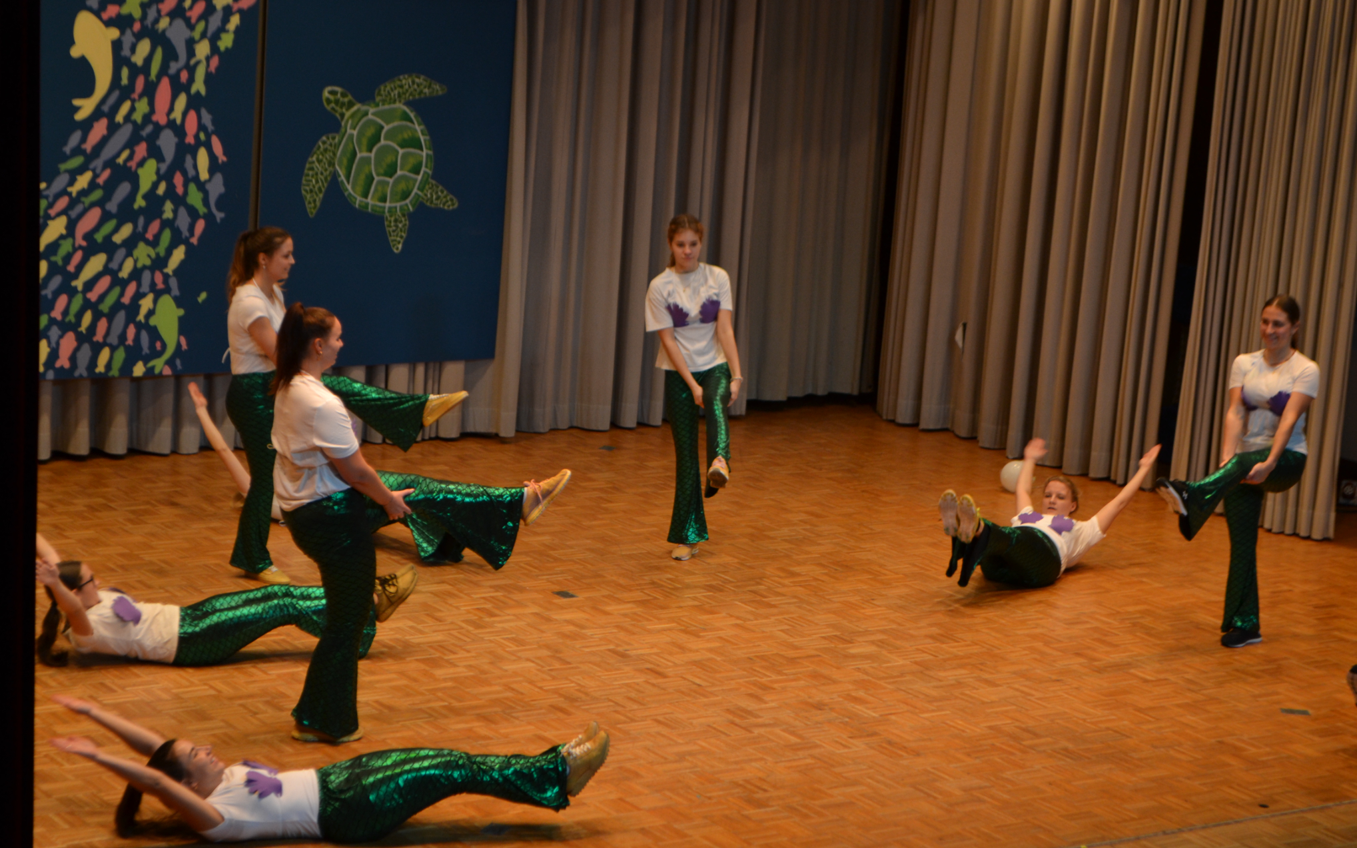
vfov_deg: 15.5
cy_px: 445
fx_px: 3125
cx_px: 678
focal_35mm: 85
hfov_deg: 24.5
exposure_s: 1/80
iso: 400
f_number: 5.6
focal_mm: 55
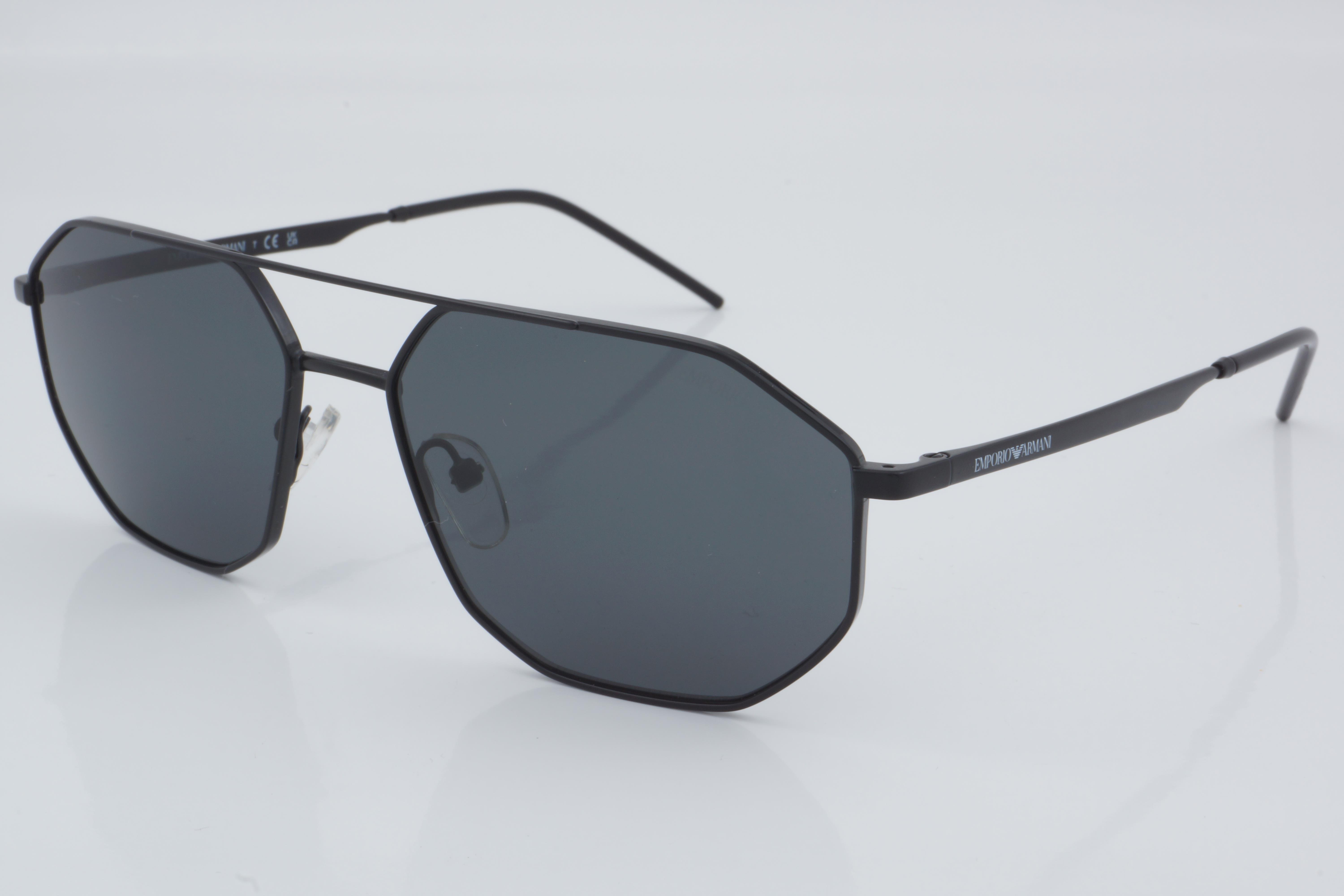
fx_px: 2800
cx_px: 672
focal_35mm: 75
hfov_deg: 27.0
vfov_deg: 18.2
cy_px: 448
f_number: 32
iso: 100
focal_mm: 50
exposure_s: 1/4
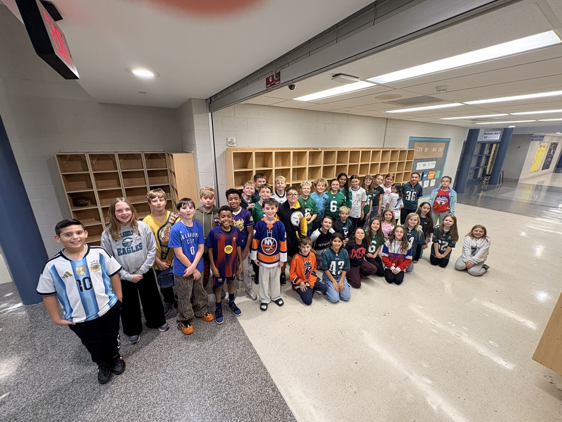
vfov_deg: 85.7
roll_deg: -0.5
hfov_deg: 102.1
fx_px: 227
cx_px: 281
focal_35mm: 14
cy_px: 211
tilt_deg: -16.7
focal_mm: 2.22
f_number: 2.2
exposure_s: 1/60
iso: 250
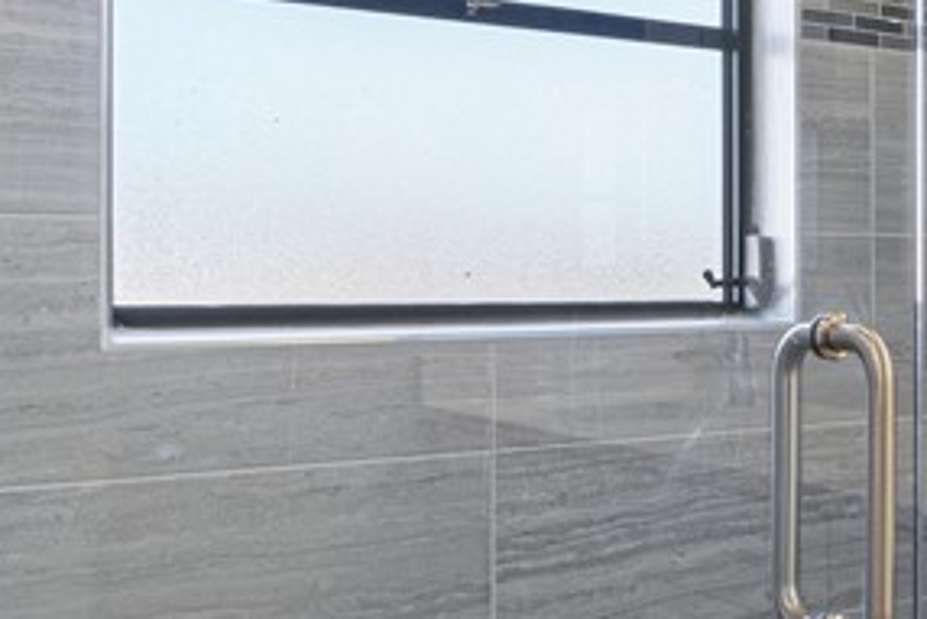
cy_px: 266
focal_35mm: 57
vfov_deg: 23.8
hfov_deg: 29.3
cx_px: 1157
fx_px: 1468
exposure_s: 1/1.67
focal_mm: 10
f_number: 8
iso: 100
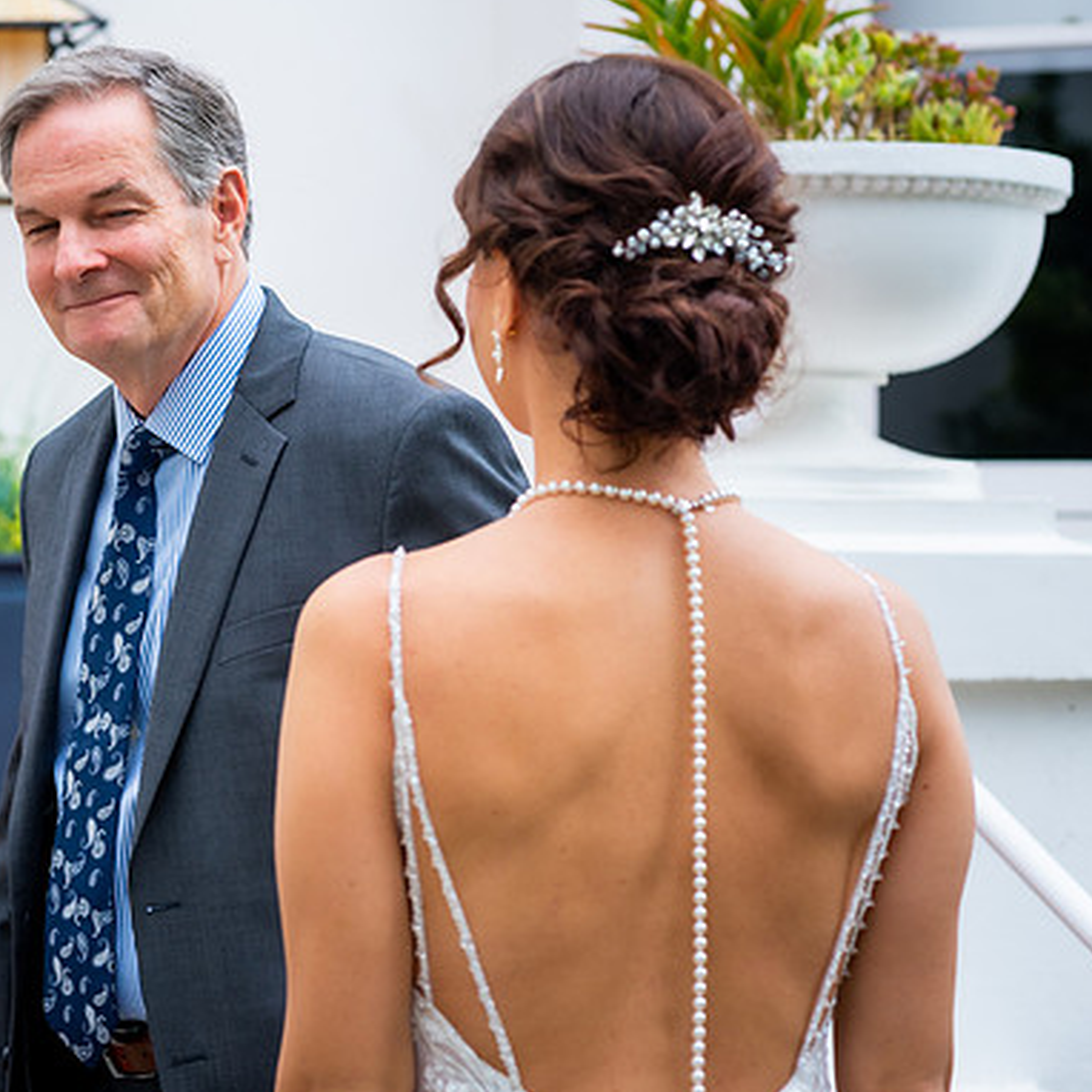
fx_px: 4497
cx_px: 211
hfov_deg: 13.8
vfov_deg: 13.8
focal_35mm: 126
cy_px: 496
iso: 320
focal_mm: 85
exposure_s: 1/320
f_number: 6.3
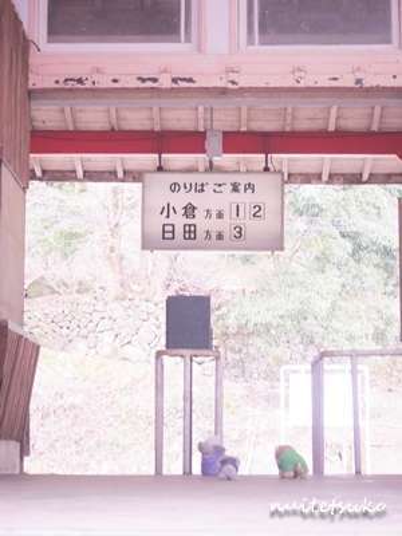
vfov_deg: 21.8
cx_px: 201
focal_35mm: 90
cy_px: 268
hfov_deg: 16.4
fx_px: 1394
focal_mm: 45
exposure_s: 1/15
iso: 320
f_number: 4.5
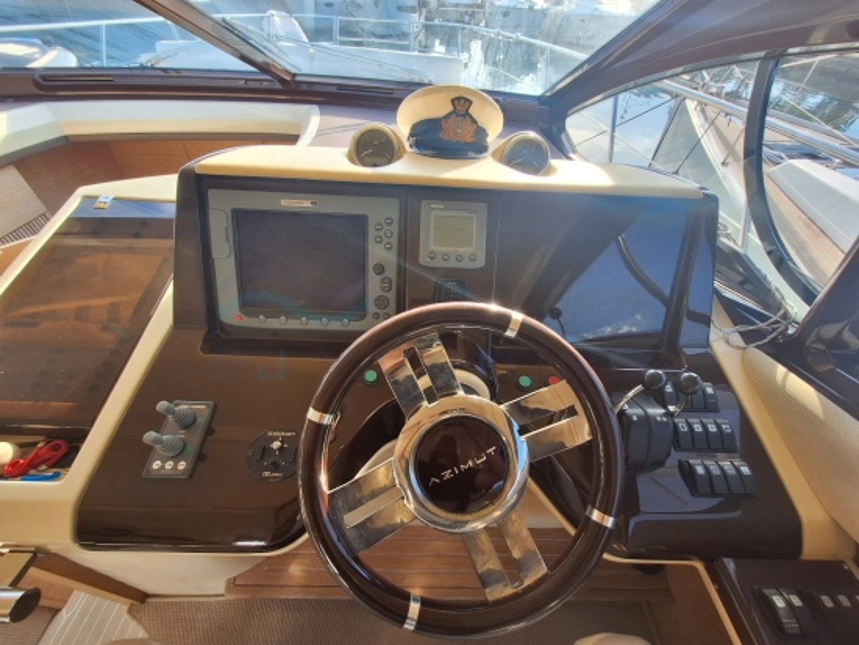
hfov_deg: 106.2
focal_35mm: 13
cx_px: 430
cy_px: 322
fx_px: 323
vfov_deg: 90.0
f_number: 2.2
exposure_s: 1/100
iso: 40
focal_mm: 1.74
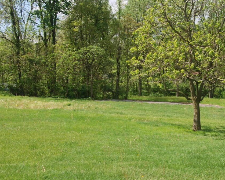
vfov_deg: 28.1
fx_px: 360
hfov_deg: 34.4
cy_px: 96
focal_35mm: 54
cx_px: 149
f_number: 6.3
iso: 100
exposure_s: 1/160
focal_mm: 28
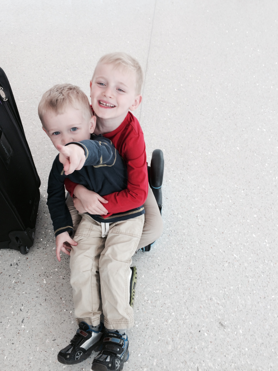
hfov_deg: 48.2
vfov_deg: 61.7
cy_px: 186
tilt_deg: -55.6
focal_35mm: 29
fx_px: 311
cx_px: 139
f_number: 2.2
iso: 32
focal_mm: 4.15
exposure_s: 1/60
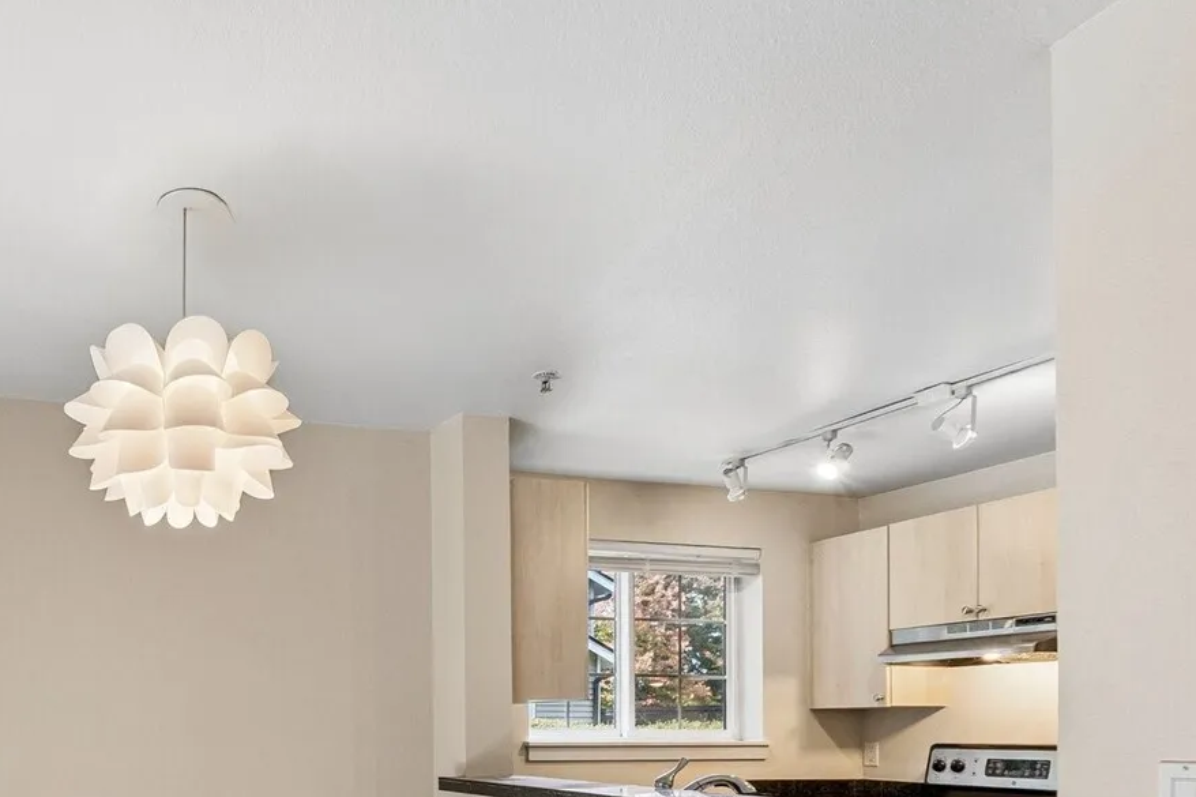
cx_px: 183
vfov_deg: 40.6
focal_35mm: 29
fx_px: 963
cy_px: 754
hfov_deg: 57.2
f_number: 9
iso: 250
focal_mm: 10
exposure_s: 1/10
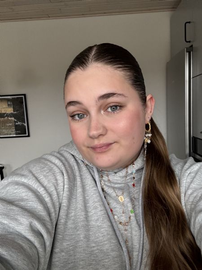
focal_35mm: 30
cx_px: 101
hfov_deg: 46.8
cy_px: 135
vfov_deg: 60.0
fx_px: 233
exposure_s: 1/121
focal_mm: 2.69
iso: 64
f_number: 1.9
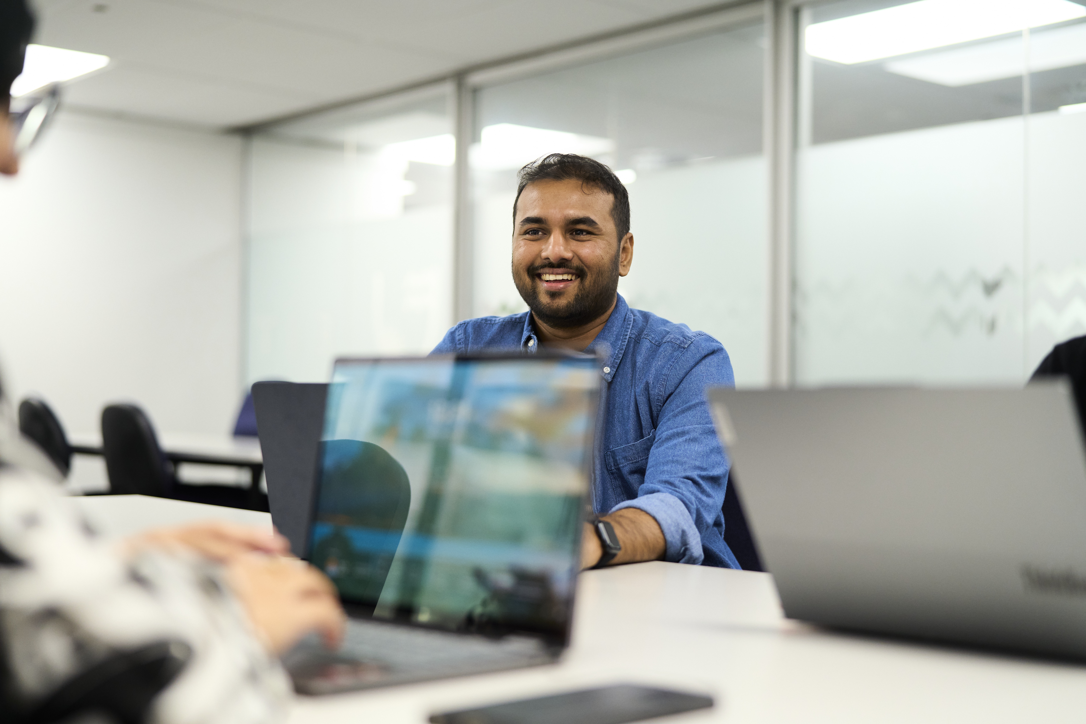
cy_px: 362
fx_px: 1508
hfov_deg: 39.6
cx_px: 543
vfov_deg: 27.0
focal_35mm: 50
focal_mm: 50
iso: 1000
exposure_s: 1/320
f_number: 1.8
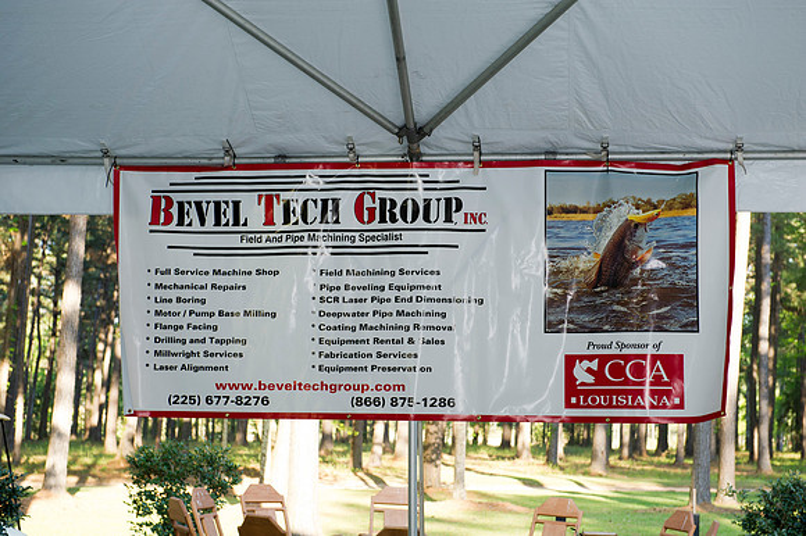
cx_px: 403
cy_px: 268
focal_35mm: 70
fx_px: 1566
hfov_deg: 28.9
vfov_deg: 19.4
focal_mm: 70
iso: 400
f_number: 5.6
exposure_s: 1/125
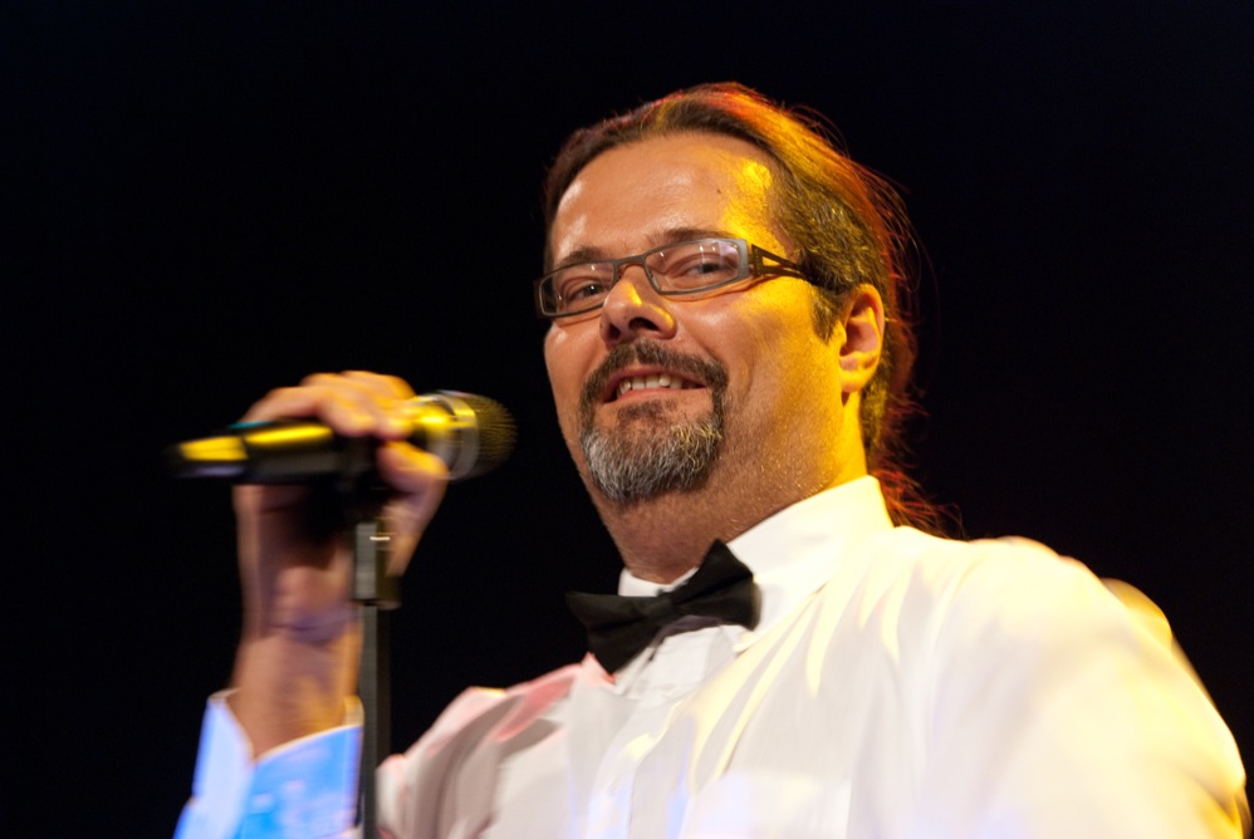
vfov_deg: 6.9
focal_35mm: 200
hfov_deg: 10.3
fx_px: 6975
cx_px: 630
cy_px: 413
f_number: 2.8
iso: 640
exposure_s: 1/13
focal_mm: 130
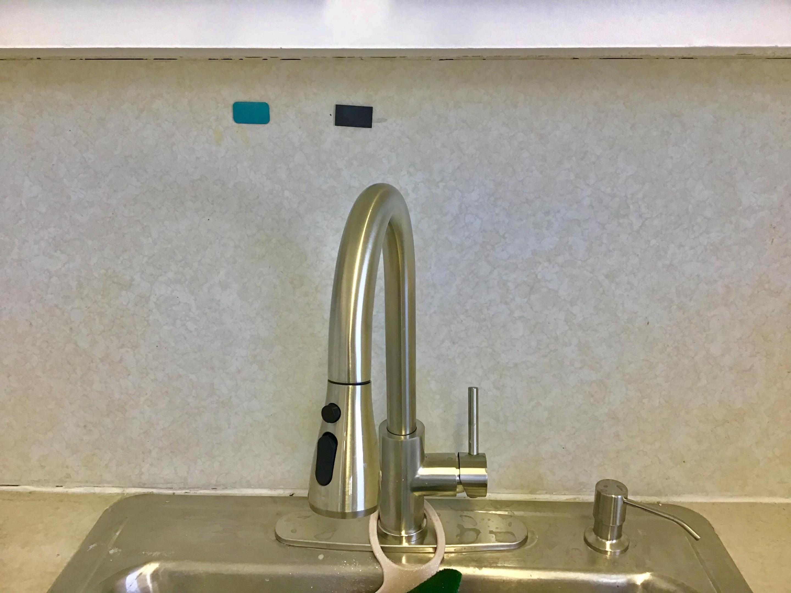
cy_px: 296
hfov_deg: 58.4
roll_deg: +0.9
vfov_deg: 45.4
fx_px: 708
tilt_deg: -16.6
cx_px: 396
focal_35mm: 31
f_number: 2.4
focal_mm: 3.3
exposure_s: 1/30
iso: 25
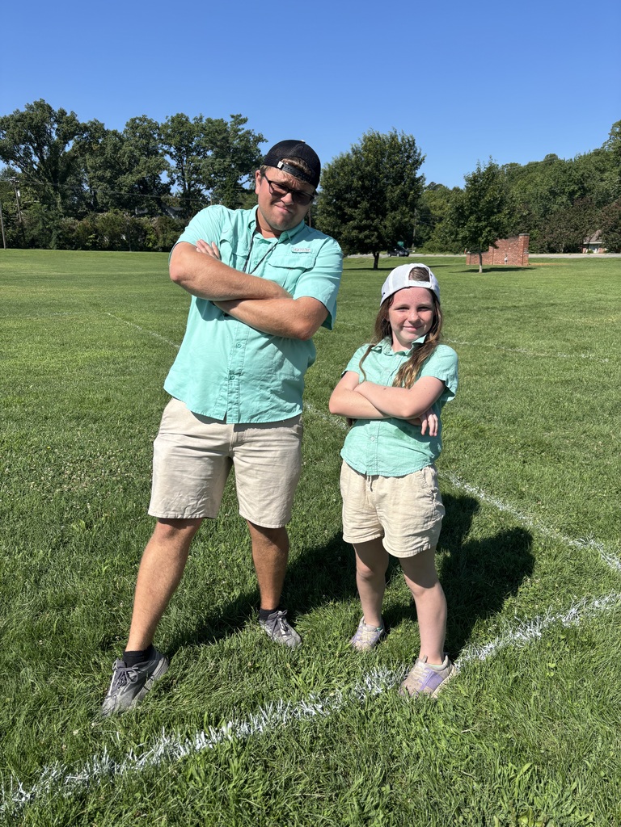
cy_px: 414
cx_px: 310
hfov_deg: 53.1
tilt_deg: -16.0
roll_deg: -0.1
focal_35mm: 26
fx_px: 622
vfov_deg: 67.3
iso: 50
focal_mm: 5.96
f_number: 1.6
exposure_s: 1/3534
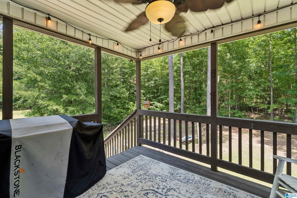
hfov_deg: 96.7
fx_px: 132
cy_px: 99
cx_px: 148
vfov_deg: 73.7
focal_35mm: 16
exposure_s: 1/60
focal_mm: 16
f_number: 13
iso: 400
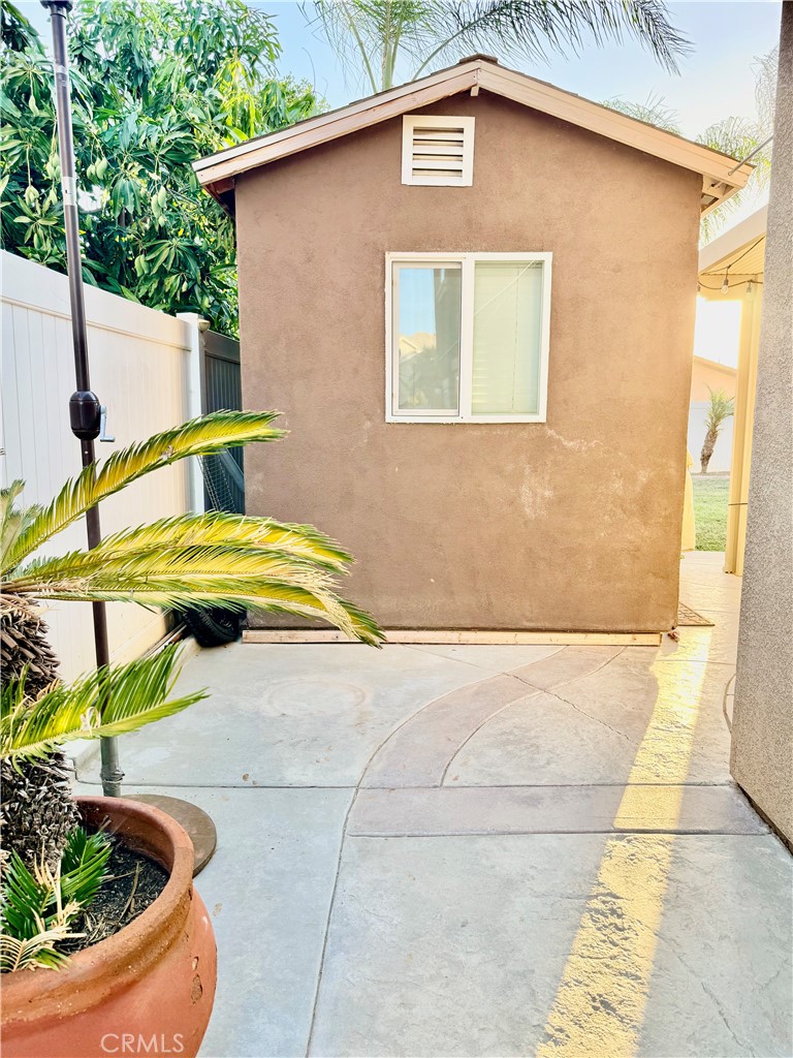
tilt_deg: -7.3
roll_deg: +0.1
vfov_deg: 71.6
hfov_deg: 56.8
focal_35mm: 24
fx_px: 733
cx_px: 396
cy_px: 529
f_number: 1.78
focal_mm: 6.76
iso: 100
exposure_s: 1/252
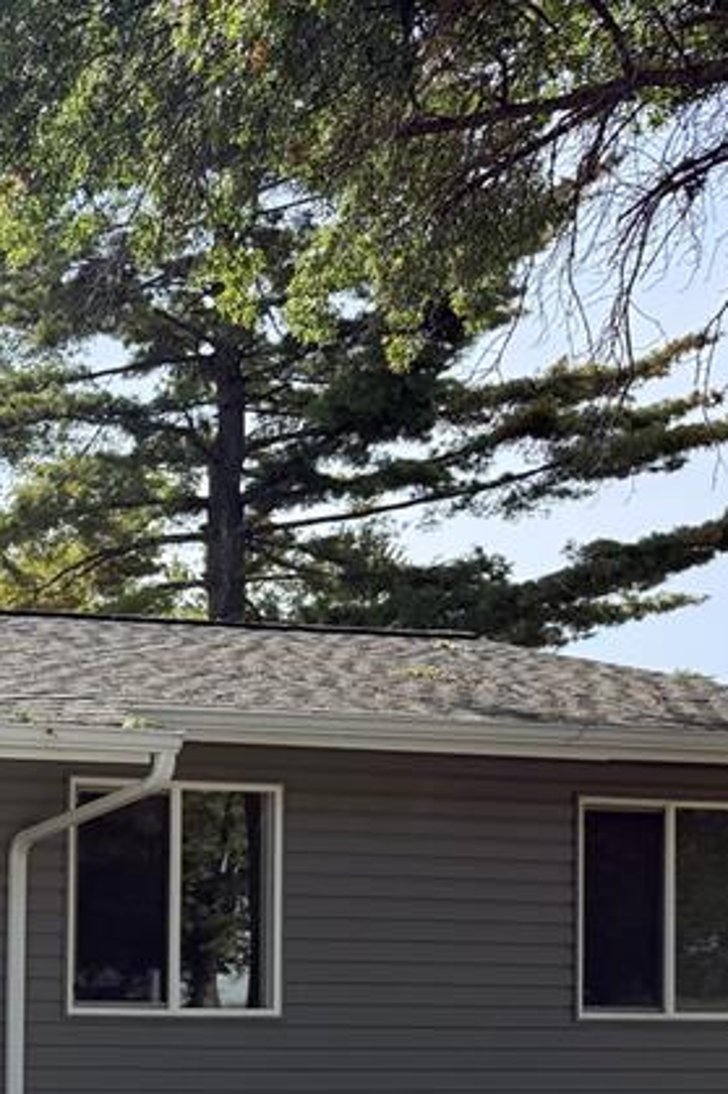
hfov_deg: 18.4
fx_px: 1852
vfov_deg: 31.3
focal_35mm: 61
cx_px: -506
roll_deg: -1.4
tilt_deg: +0.9
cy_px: 1000
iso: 100
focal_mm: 6.76
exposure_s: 1/3759
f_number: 1.78
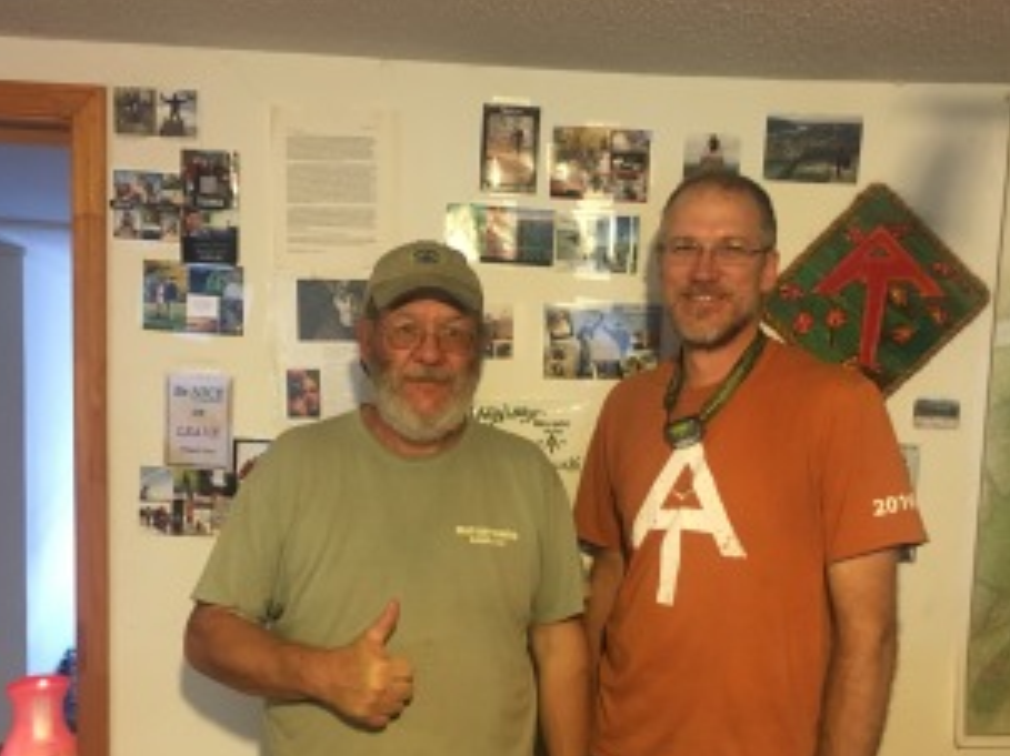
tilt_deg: -5.8
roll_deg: -2.2
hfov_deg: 52.6
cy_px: 446
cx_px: 537
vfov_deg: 40.5
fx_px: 1021
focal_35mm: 35
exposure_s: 1/15
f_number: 2.2
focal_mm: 4.15
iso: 250
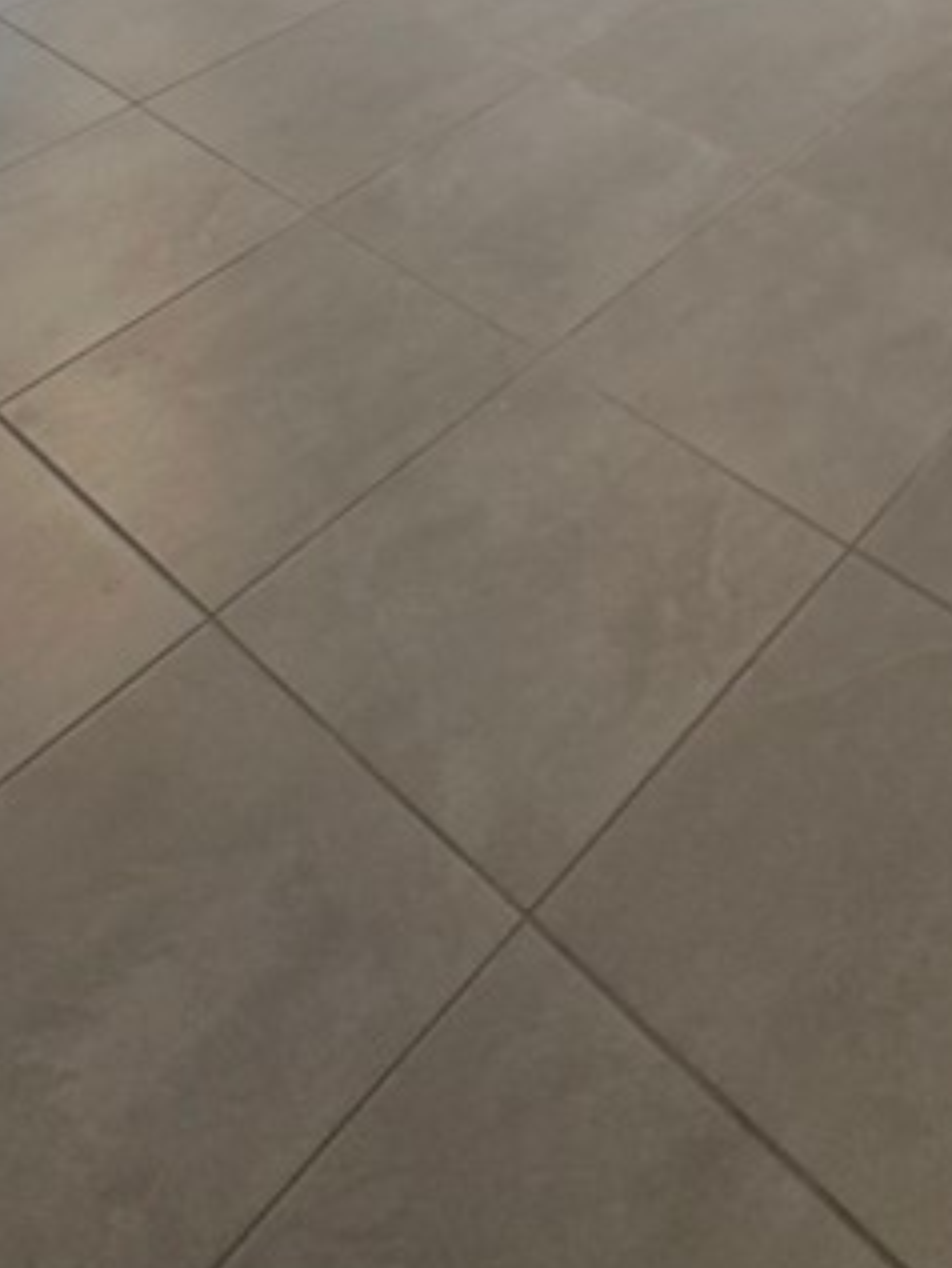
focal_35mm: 42
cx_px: 692
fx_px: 1539
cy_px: -664
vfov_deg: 28.1
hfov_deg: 33.8
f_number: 1.9
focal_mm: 2.2
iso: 200
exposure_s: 1/120
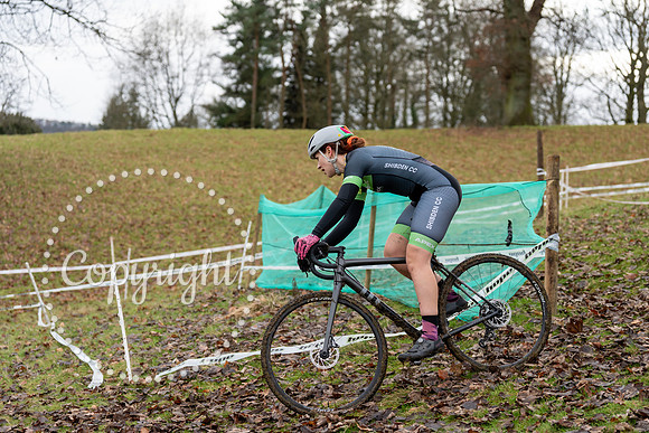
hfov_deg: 28.8
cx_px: 324
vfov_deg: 19.5
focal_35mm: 70
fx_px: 1262
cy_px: 216
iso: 1000
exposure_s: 1/1000
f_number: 3.2
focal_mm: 70
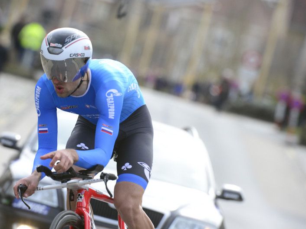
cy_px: 114
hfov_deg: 4.5
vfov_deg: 3.4
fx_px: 3855
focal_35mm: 436
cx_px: 145
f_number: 7.1
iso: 1000
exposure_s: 1/1000
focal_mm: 400
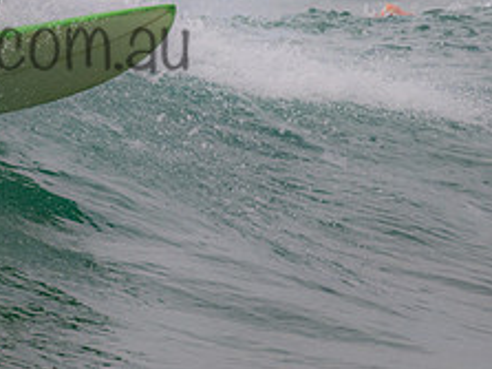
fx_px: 35769
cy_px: -121
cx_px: -75
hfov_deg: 0.8
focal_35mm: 2518
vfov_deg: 0.6
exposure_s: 1/2000
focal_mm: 760
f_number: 11
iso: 1400
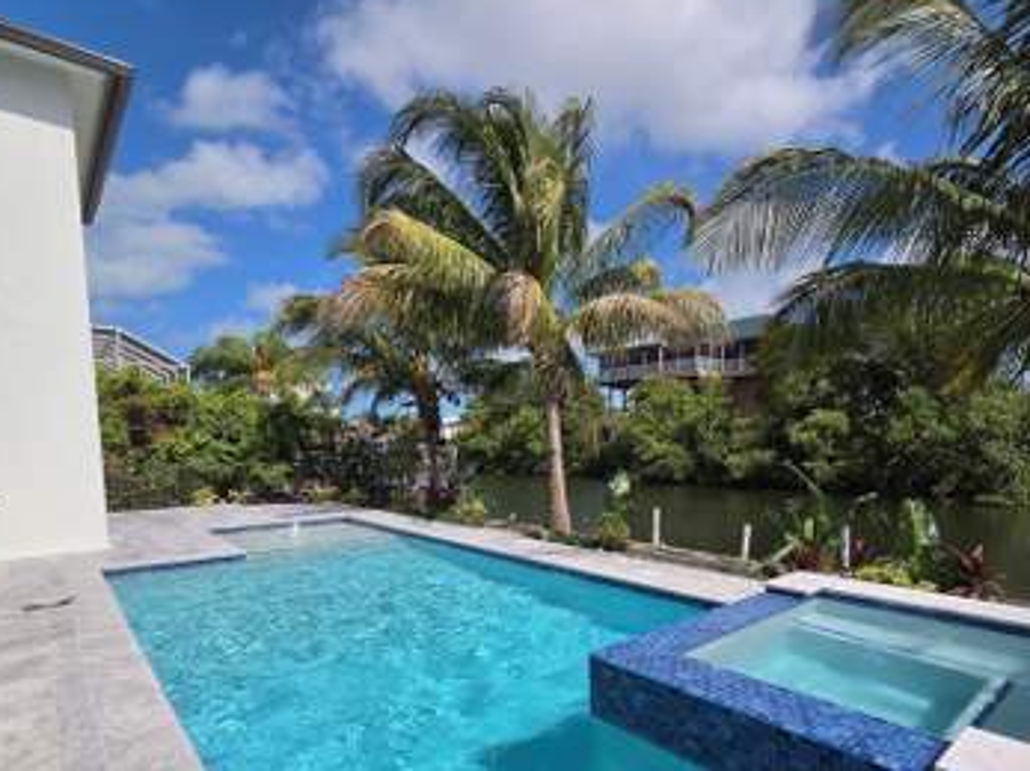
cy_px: 501
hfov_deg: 86.5
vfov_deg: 69.9
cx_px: 626
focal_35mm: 18
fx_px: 535
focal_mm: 2.2
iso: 100
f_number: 2.2
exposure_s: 1/5328
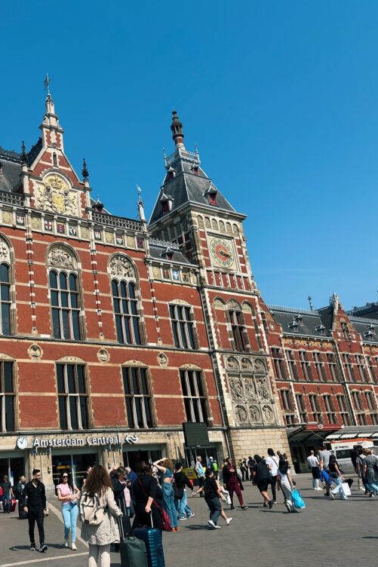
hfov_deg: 37.3
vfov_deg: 55.8
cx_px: 67
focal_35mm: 34
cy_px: 280
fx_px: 536
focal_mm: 6.86
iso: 100
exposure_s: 1/6849
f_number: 1.78
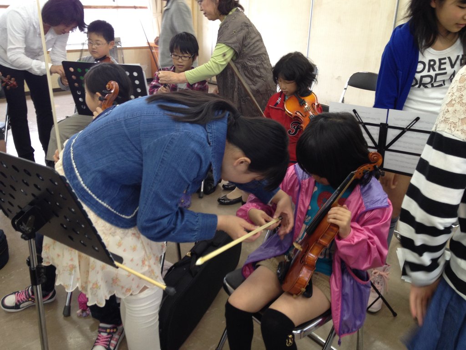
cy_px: 175
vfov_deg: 40.7
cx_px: 233
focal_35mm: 35
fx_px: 471
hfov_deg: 52.6
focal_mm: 4.28
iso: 80
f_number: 2.4
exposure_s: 1/20
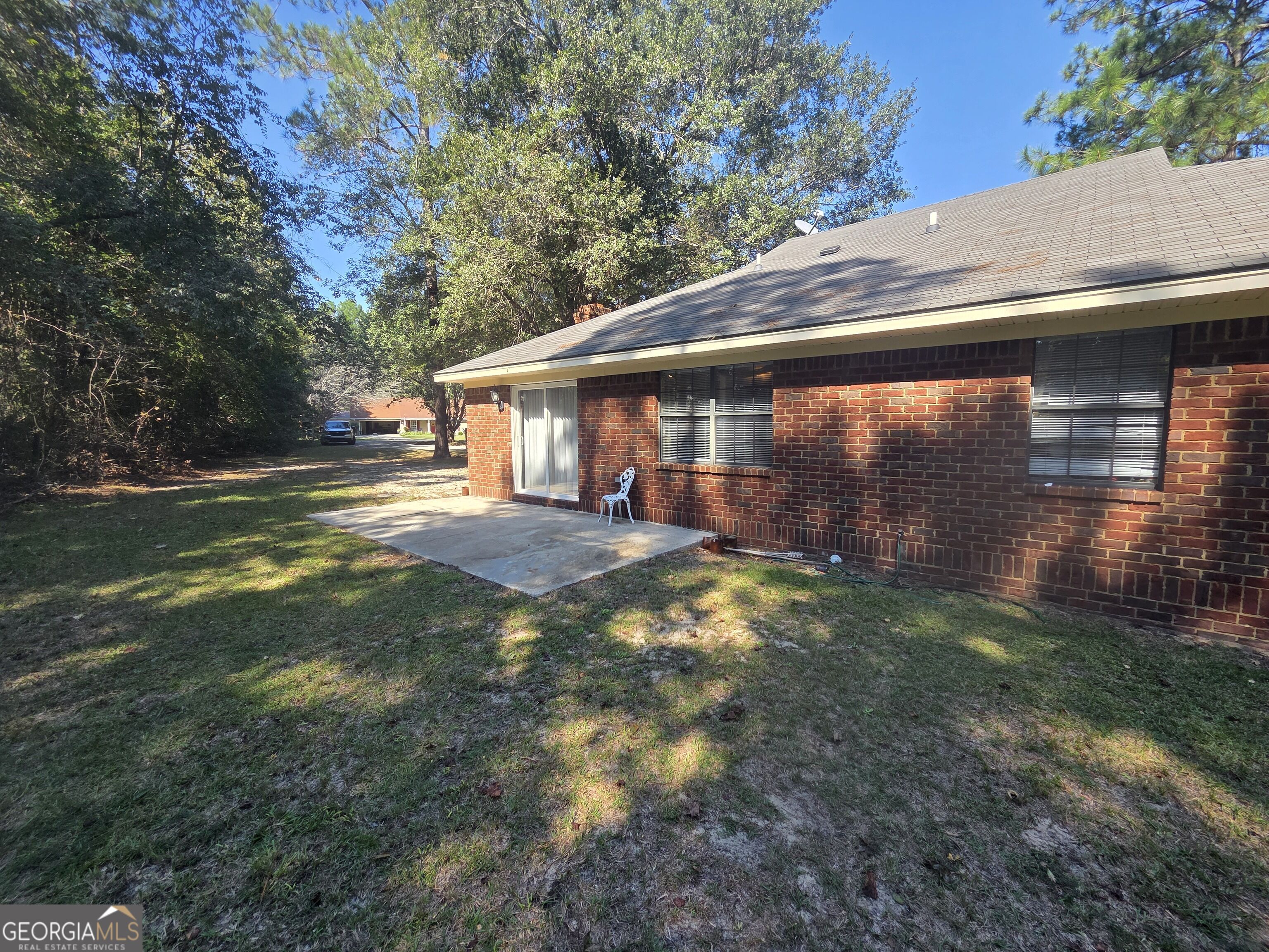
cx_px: 634
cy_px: 476
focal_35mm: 13
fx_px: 477
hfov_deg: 106.2
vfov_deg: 89.9
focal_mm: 2.2
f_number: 2.2
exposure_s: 1/443
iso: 50
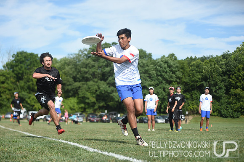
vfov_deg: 17.4
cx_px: 122
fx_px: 528
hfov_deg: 26.0
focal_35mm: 78
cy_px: 81
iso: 100
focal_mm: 78
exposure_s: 1/1250
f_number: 3.2
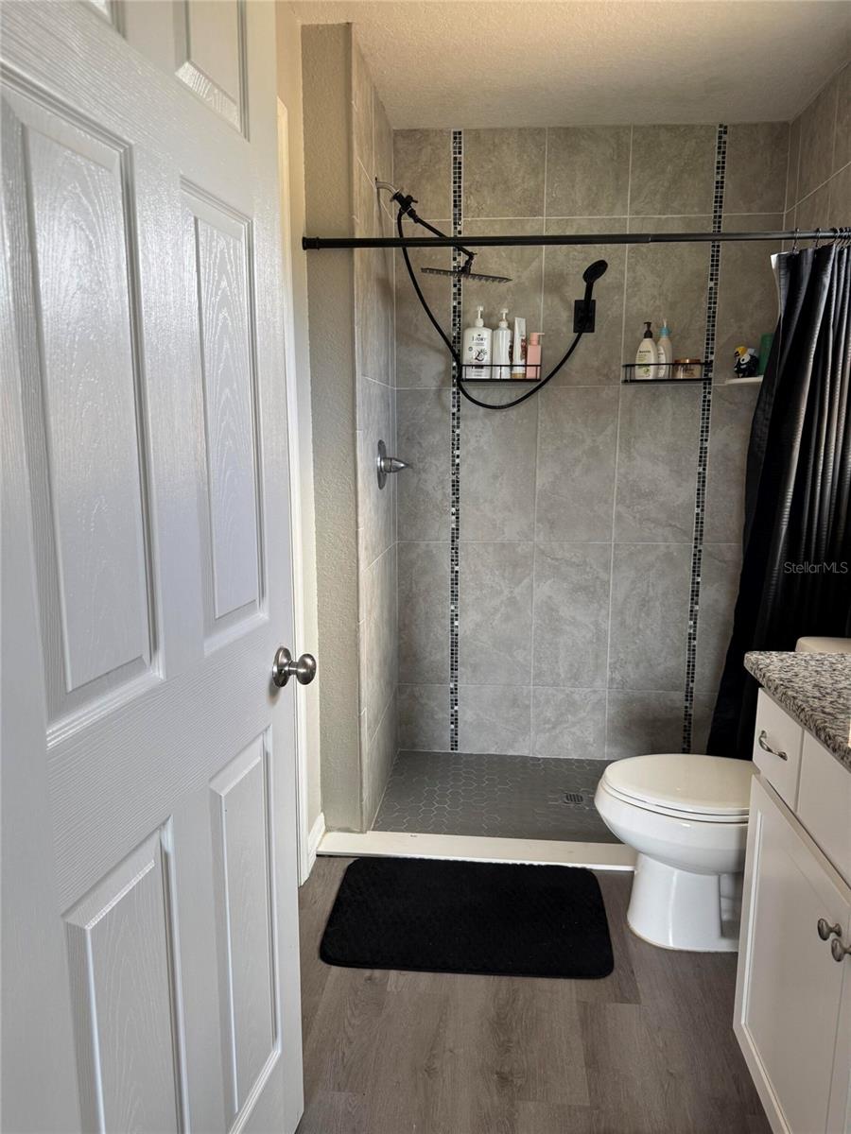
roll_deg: +0.9
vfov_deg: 71.6
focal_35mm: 24
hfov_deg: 56.8
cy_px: 567
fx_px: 787
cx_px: 426
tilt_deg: -10.0
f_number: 1.78
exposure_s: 1/60
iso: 125
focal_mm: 6.76
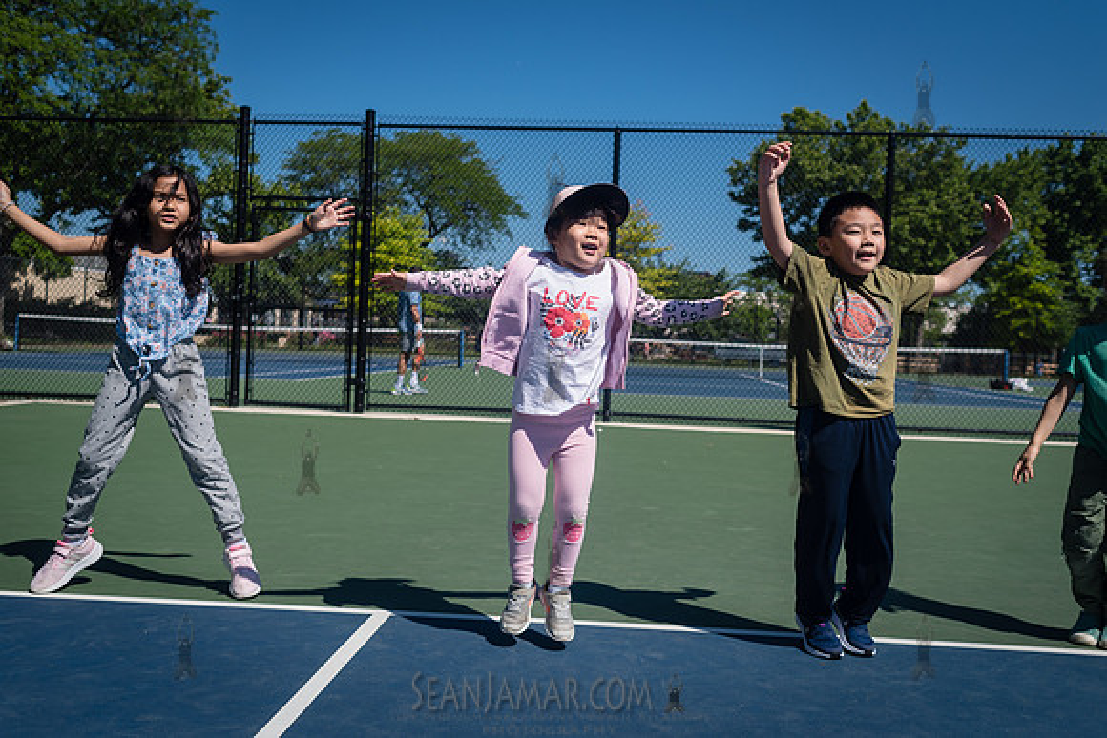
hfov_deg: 54.4
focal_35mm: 35
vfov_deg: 37.9
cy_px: 369
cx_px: 554
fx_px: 1076
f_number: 4
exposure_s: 1/4000
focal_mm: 35
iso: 200
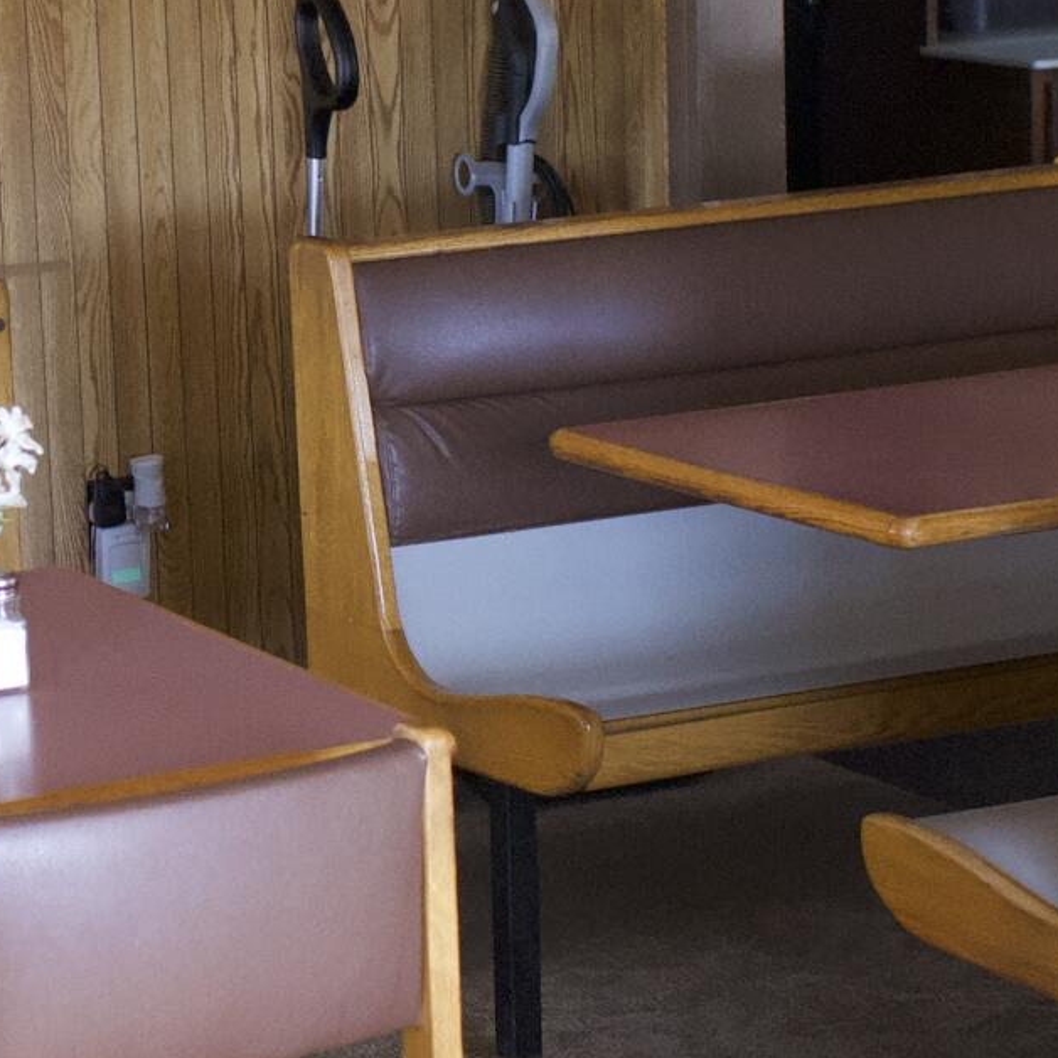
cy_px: 381
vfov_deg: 12.3
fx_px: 4910
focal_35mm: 142
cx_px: -57
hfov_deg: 12.1
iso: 6400
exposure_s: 1/400
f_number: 3.5
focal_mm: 35
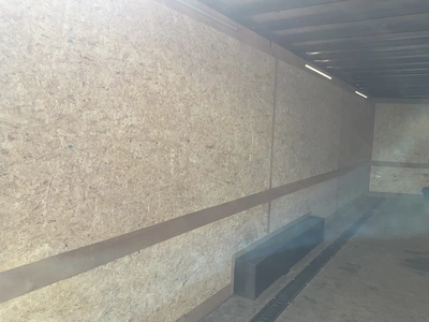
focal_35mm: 29
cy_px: 161
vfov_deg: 48.2
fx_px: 359
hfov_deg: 61.7
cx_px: 214
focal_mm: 3
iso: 25
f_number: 1.8
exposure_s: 1/435
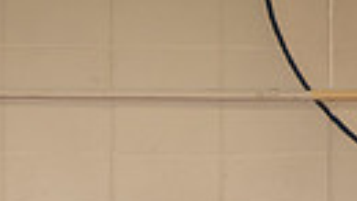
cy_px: 617
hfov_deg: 11.4
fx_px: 1788
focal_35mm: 189
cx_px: 157
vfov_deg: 5.9
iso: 800
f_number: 6.3
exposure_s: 1/320
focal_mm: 52
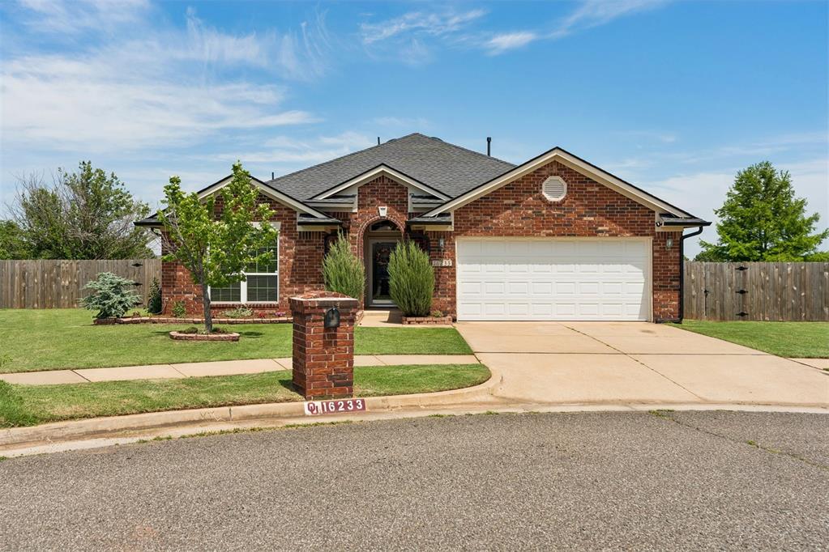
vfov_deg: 40.0
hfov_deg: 57.2
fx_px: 760
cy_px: 276
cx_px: 414
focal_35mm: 33
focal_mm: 33
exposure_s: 1/1000
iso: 200
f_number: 8
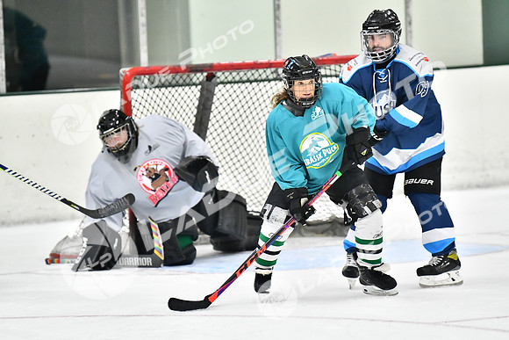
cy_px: 170
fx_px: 3924
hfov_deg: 7.4
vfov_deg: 5.0
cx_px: 254
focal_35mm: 278
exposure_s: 1/1250
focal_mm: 185
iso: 6400
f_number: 2.8
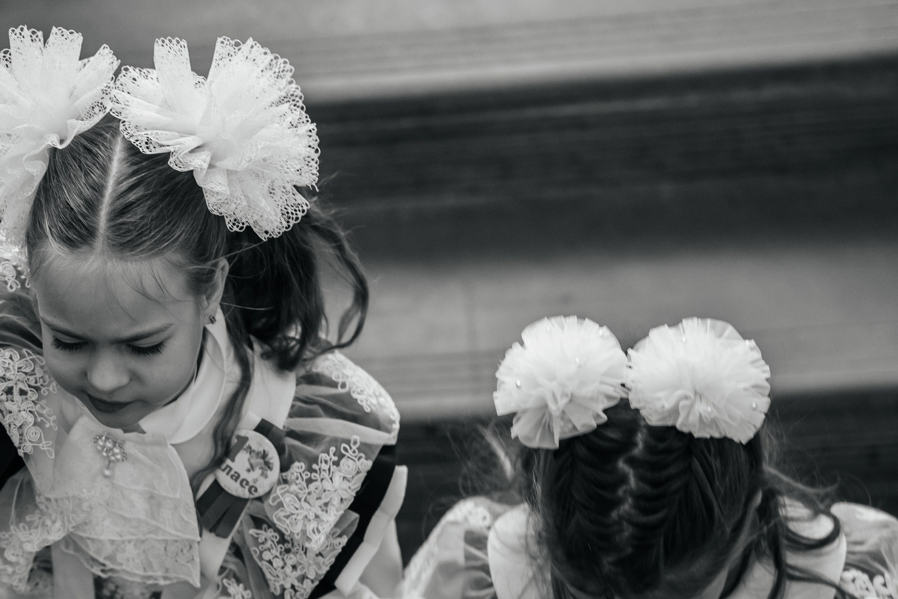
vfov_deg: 8.6
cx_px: 289
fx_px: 3966
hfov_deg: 12.9
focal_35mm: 159
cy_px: 494
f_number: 2.2
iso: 640
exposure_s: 1/250
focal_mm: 85
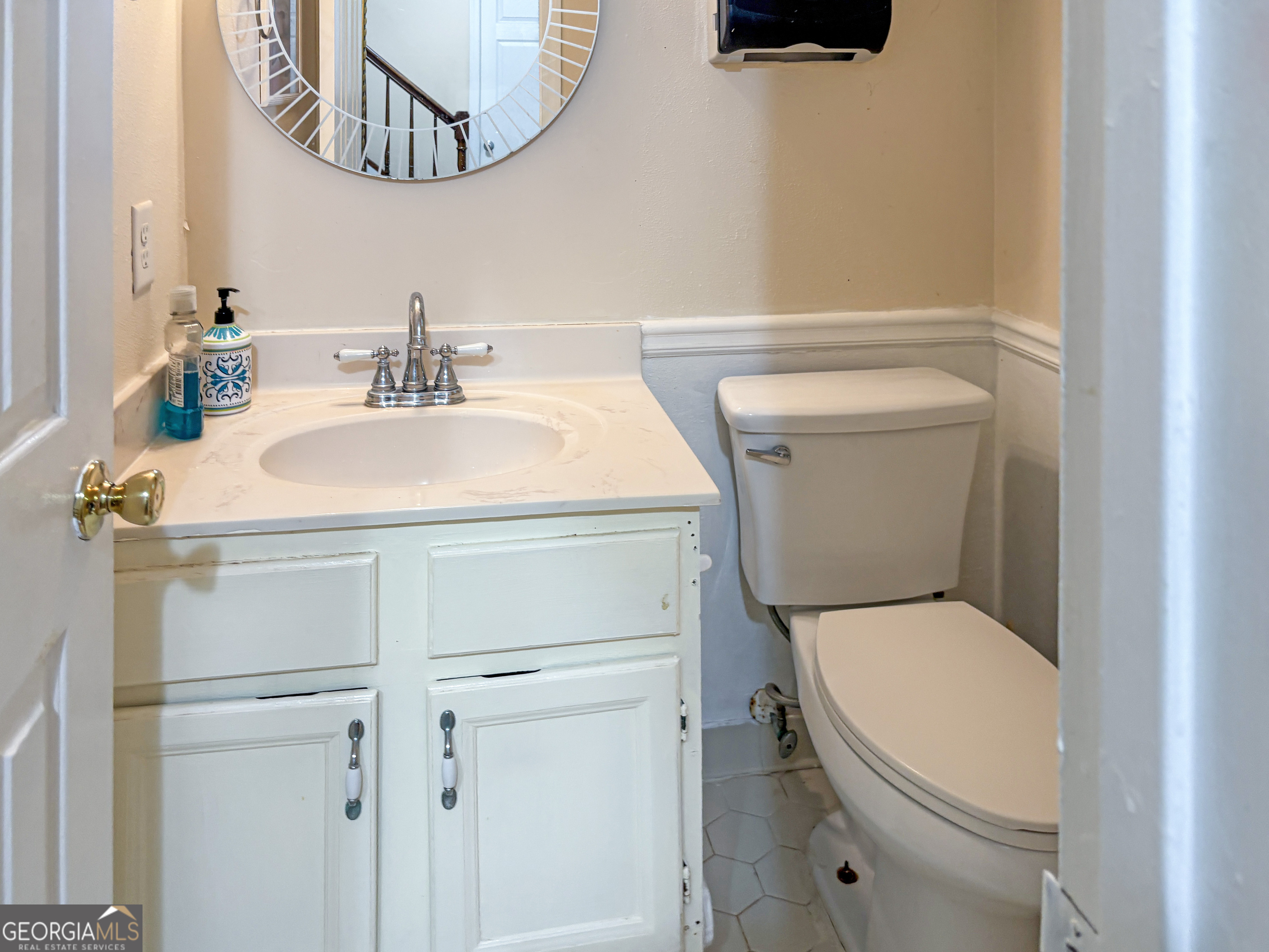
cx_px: 634
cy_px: 476
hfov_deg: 67.3
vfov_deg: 53.1
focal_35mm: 26
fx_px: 953
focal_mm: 5.96
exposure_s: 1/60
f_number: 1.6
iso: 100
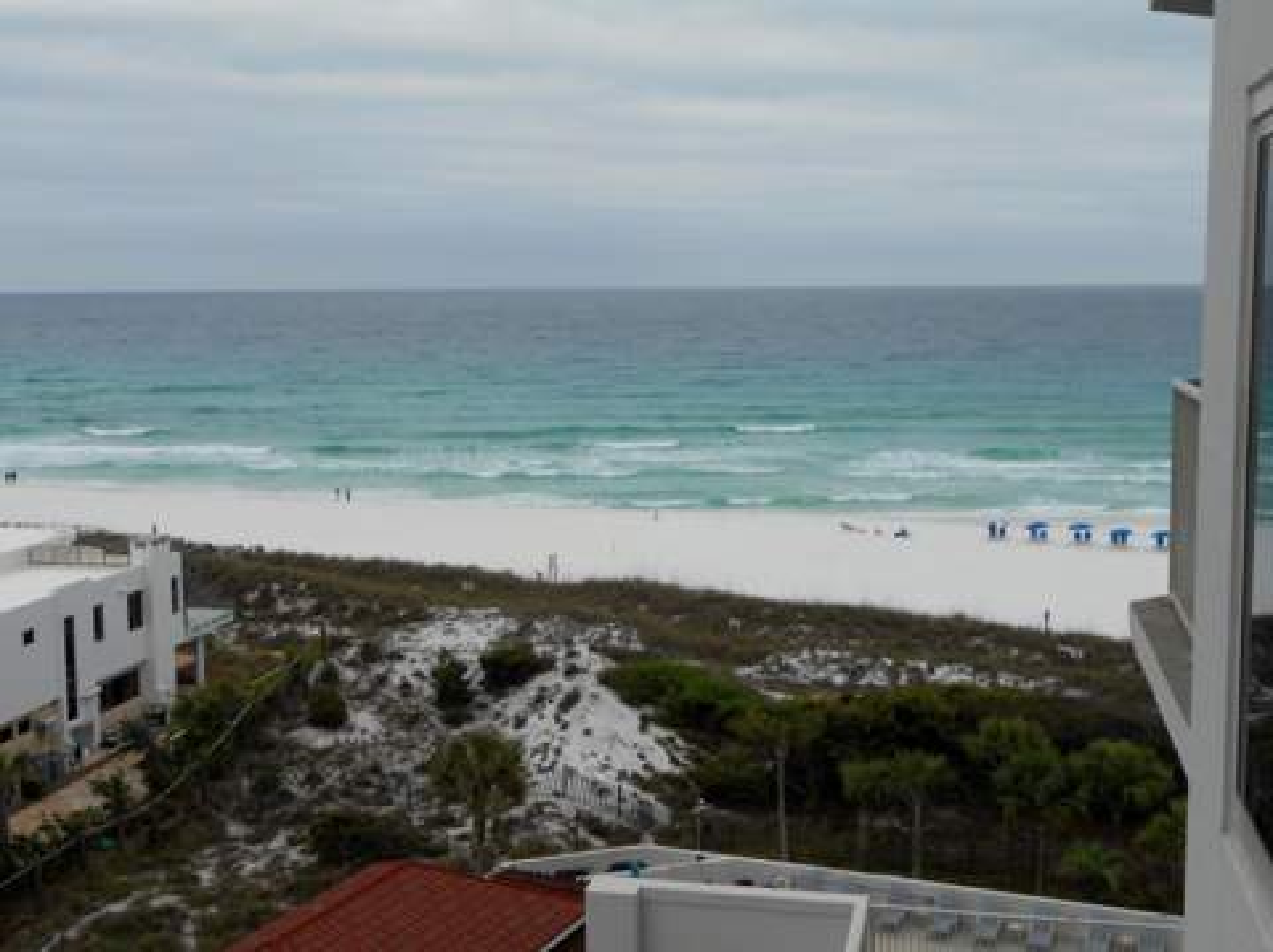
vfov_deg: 32.8
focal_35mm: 44
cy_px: 476
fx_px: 1616
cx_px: 636
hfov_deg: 43.0
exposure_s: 1/640
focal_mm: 7.8
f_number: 4.5
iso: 80
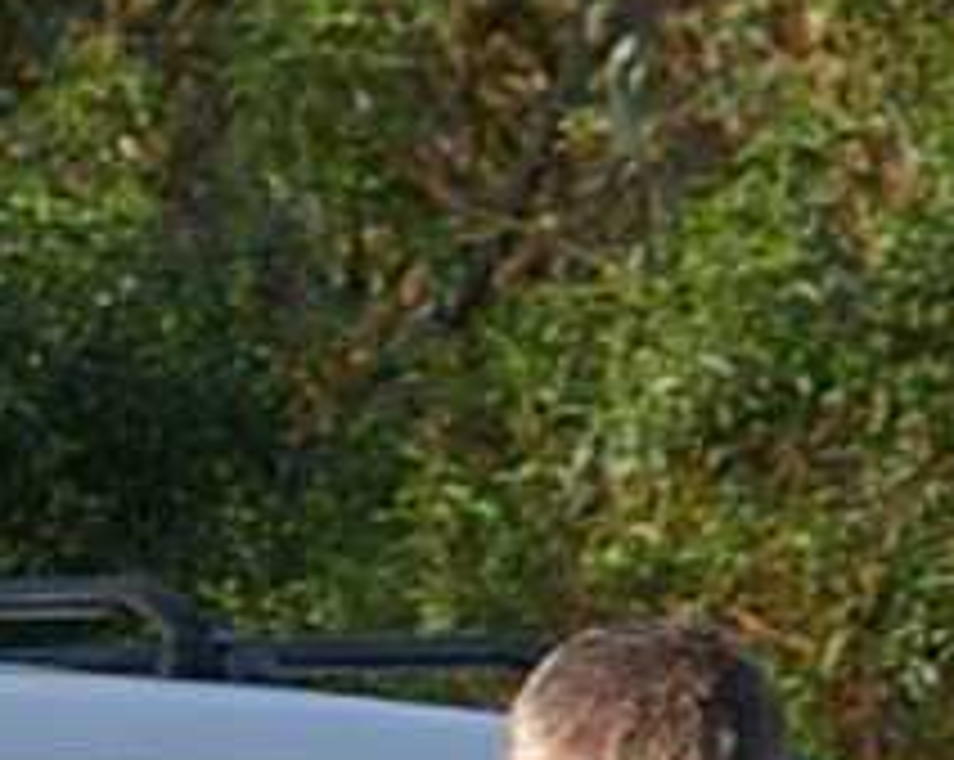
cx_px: -720
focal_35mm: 1294
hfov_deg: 1.5
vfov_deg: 1.2
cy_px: 1871
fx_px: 36485
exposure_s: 1/350
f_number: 6.7
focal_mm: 120
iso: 200
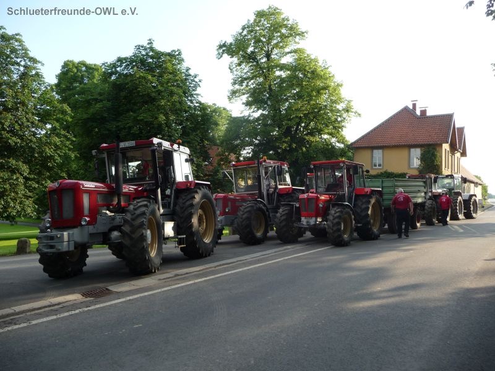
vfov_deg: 49.7
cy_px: 186
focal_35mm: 28
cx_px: 248
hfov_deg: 63.4
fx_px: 400
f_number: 3.3
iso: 100
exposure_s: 1/250
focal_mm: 4.7
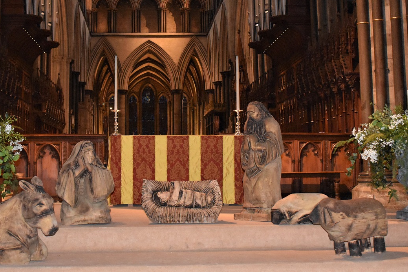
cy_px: 133
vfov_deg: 29.9
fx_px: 510
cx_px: 180
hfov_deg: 43.5
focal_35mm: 45
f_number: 4
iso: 5600
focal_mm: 26
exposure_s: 1/60
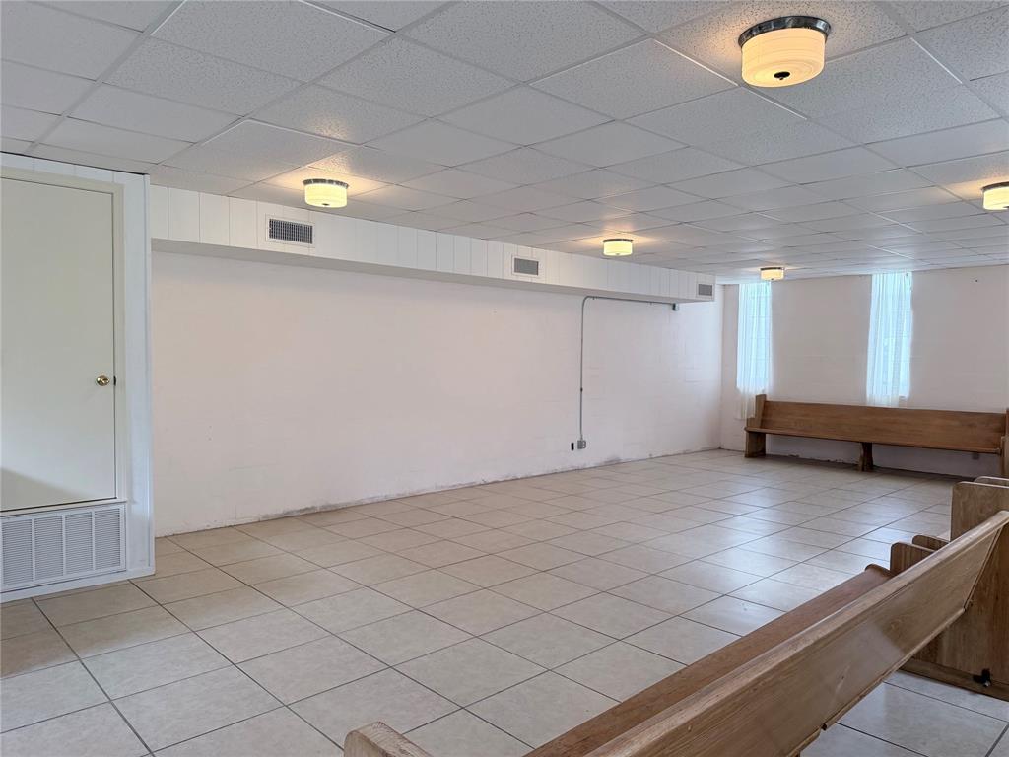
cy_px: 378
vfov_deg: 56.8
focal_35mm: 24
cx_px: 504
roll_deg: -0.4
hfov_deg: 71.6
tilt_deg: -2.7
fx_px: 700
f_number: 1.78
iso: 200
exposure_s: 1/145
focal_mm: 6.76
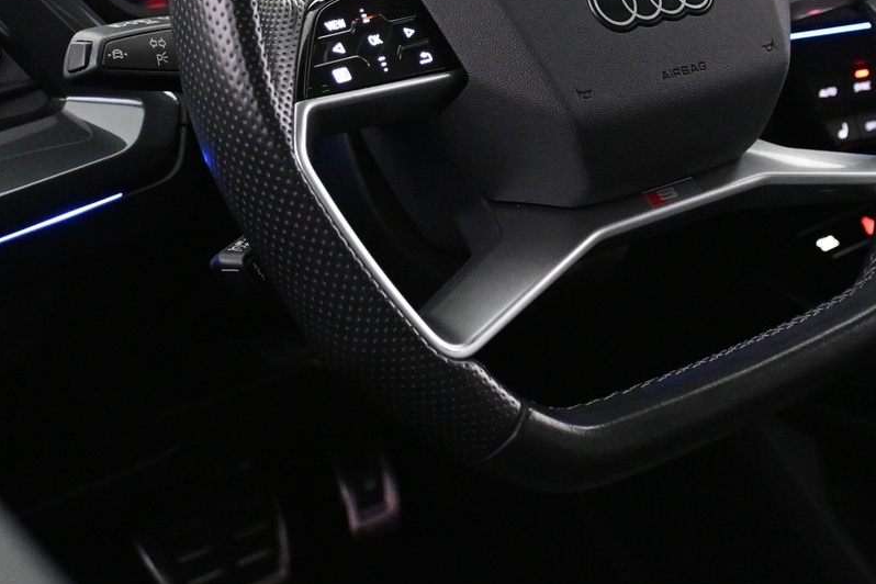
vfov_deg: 20.1
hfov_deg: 30.6
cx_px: 553
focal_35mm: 66
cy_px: -3
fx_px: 1594
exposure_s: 1/40
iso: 4000
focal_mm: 21.5
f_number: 4
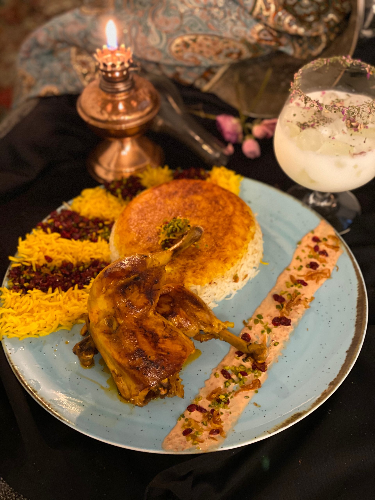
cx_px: 188
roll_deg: +0.6
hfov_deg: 28.0
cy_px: 250
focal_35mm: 52
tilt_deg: -44.7
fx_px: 751
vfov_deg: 36.8
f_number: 2
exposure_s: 1/17
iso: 400
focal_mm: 6
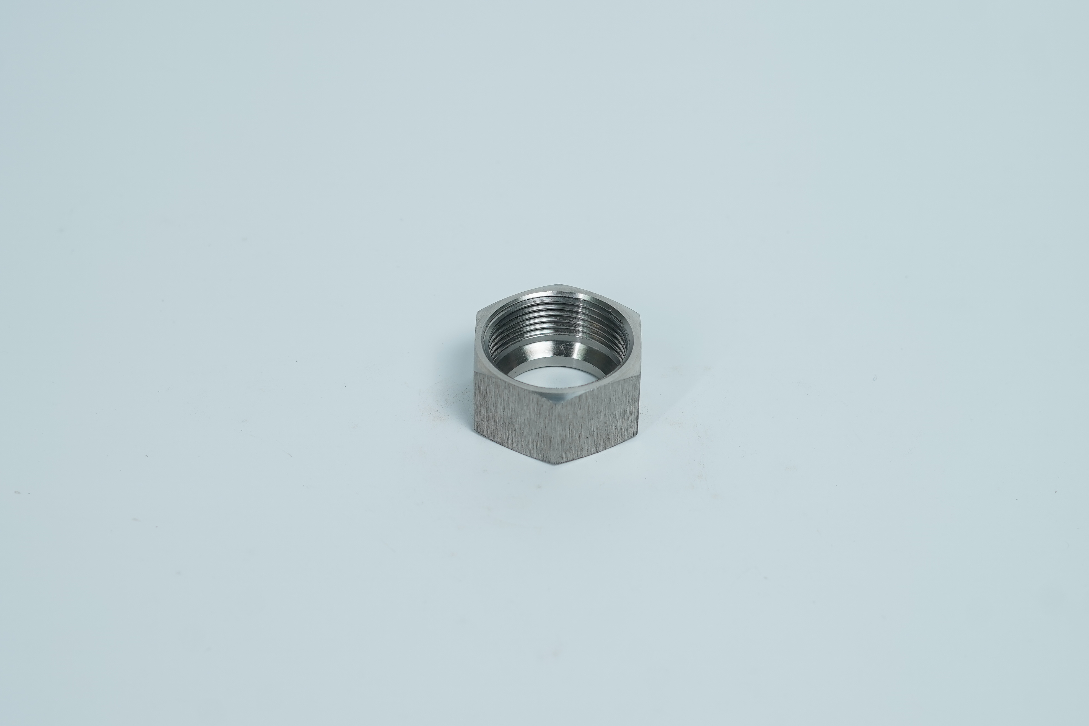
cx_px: 544
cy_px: 363
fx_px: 2269
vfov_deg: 18.2
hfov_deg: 27.0
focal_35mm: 75
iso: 250
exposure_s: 1/160
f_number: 4.5
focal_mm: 50
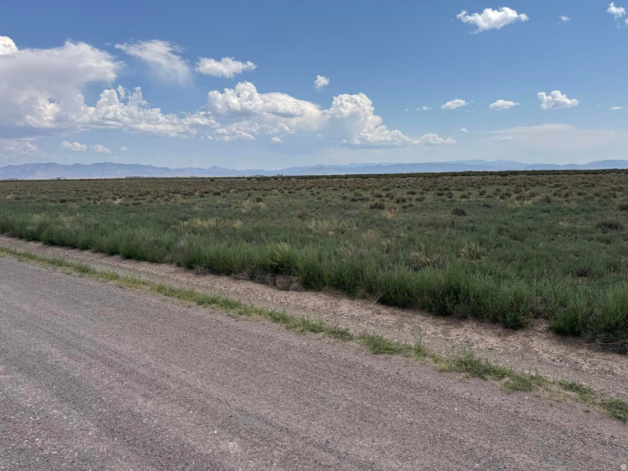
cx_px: 314
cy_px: 236
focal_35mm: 24
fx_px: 435
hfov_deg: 71.6
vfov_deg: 56.8
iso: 80
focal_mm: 6.76
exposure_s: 1/6410
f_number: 1.78
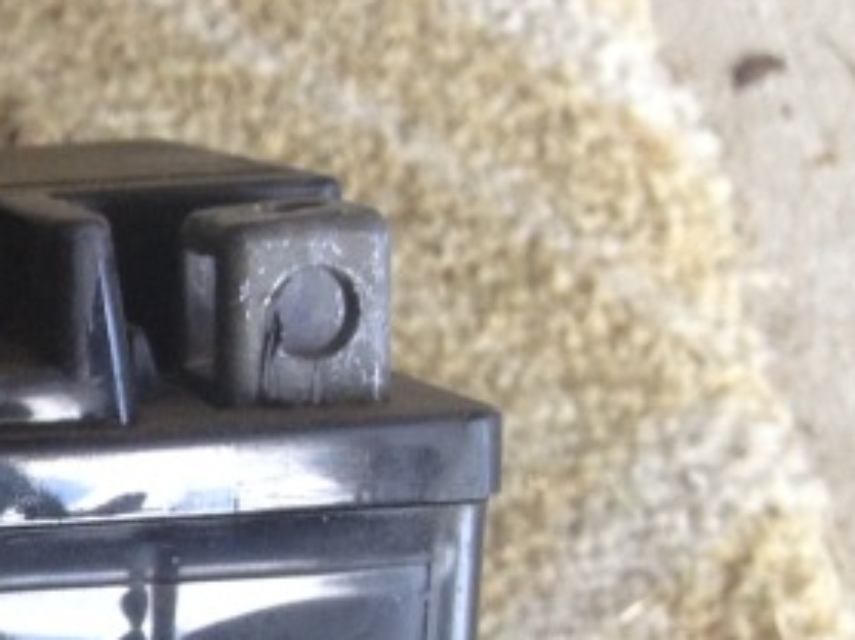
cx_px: -630
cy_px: 892
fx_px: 3183
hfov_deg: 13.8
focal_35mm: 129
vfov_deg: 11.1
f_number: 2.4
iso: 64
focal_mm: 4.28
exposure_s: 1/60
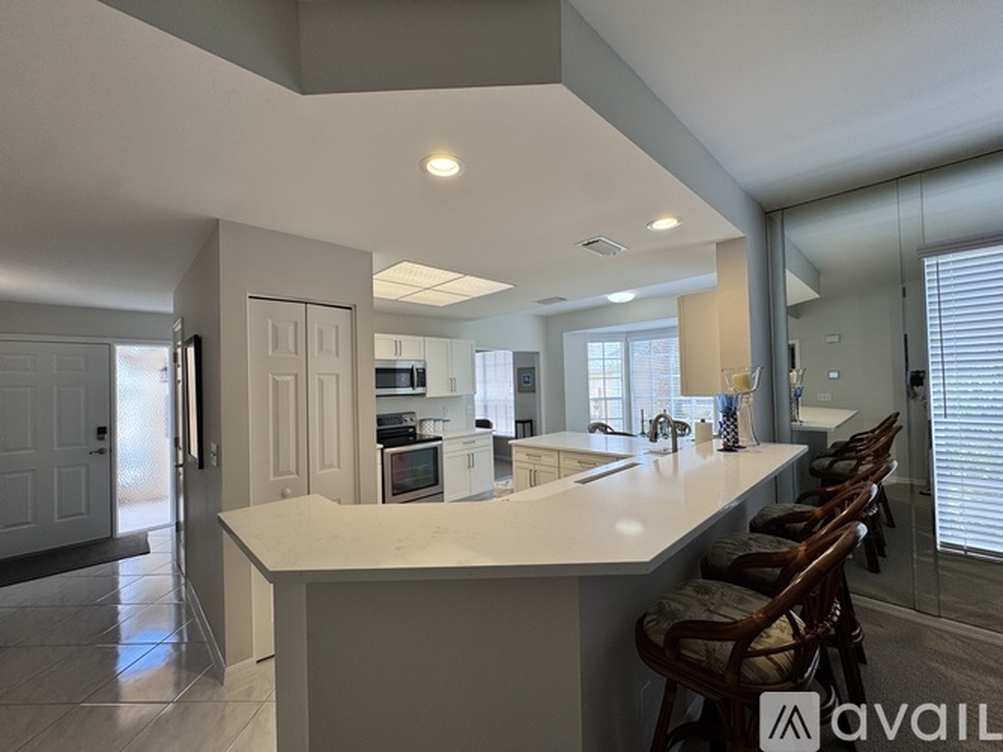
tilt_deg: -0.1
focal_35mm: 14
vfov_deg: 85.7
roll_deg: +1.3
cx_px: 502
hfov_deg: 102.1
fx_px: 406
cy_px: 376
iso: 50
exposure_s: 1/120
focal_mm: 2.22
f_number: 2.2
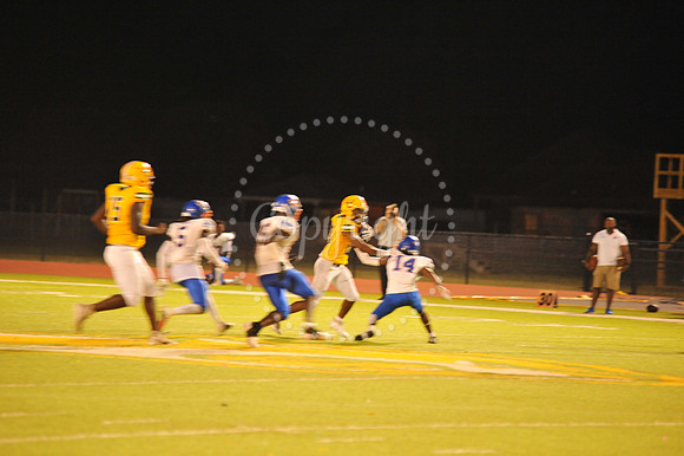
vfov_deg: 6.9
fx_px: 3798
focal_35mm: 200
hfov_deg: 10.3
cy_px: 228
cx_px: 342
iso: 3200
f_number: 3.2
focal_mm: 200
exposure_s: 1/160
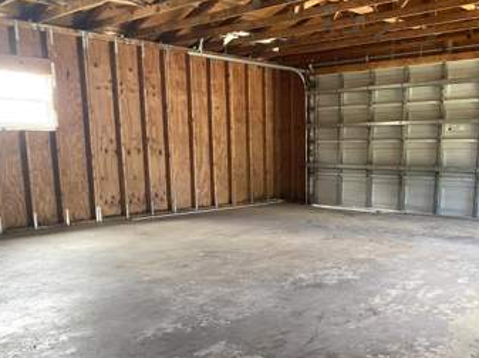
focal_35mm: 37
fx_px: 511
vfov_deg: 38.1
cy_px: 242
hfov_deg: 49.7
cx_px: 298
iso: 200
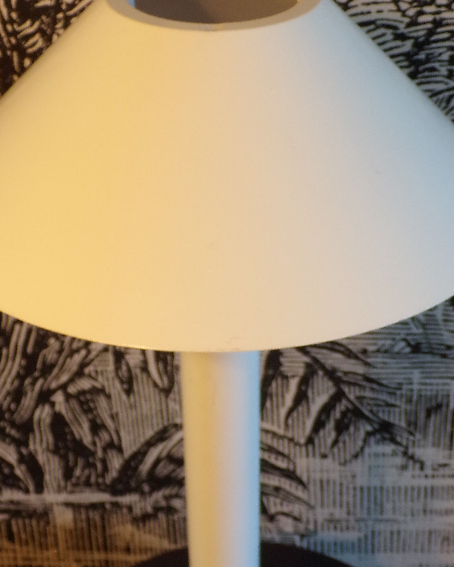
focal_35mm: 65
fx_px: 1092
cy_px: 343
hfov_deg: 23.5
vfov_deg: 29.1
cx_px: 220
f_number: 3.3
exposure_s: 1/34
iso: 200
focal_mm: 6.6
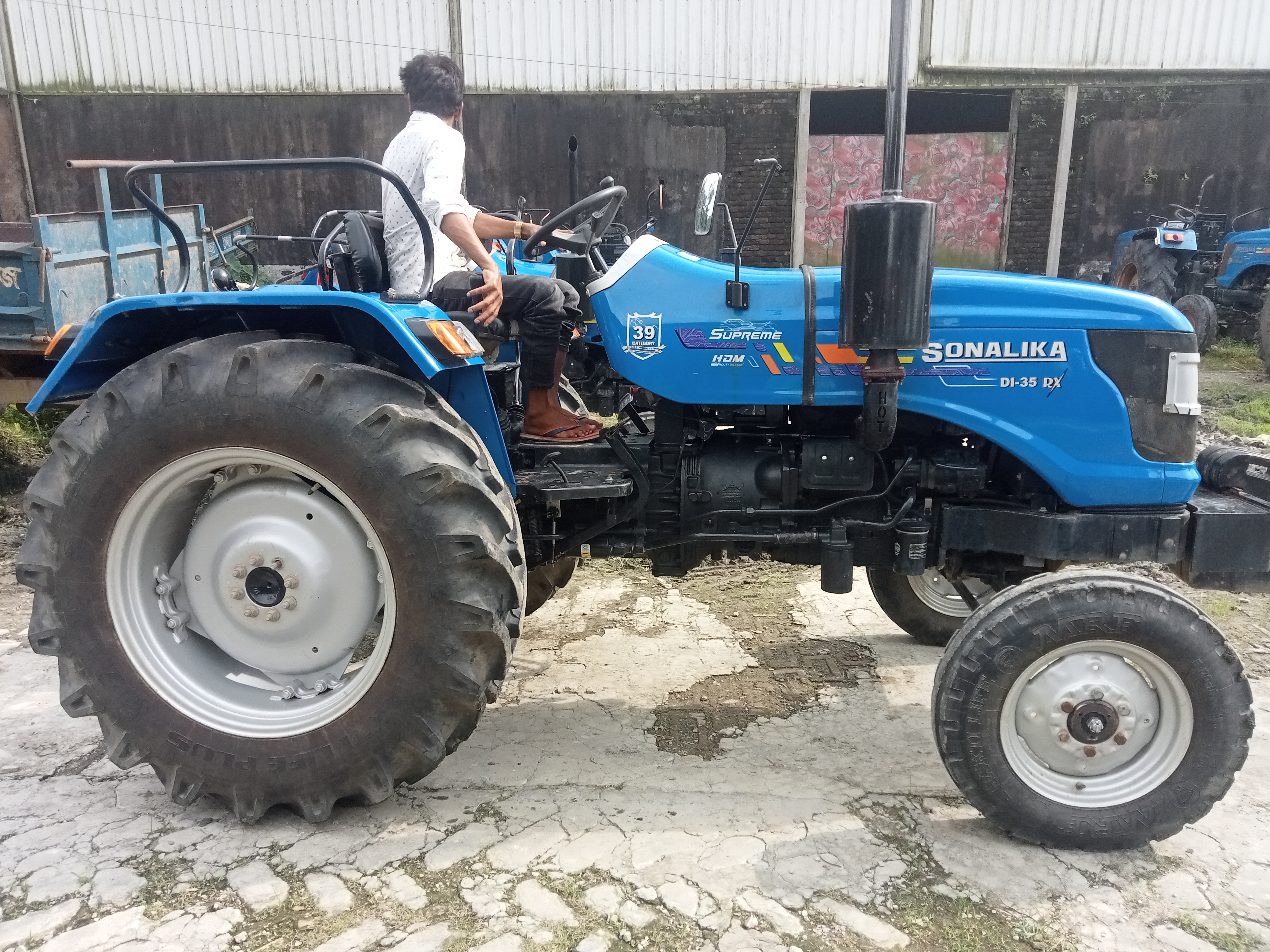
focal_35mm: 28
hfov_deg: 63.4
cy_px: 476
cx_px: 635
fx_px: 1027
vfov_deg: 49.7
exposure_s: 1/288
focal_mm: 3.46
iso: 101
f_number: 2.2
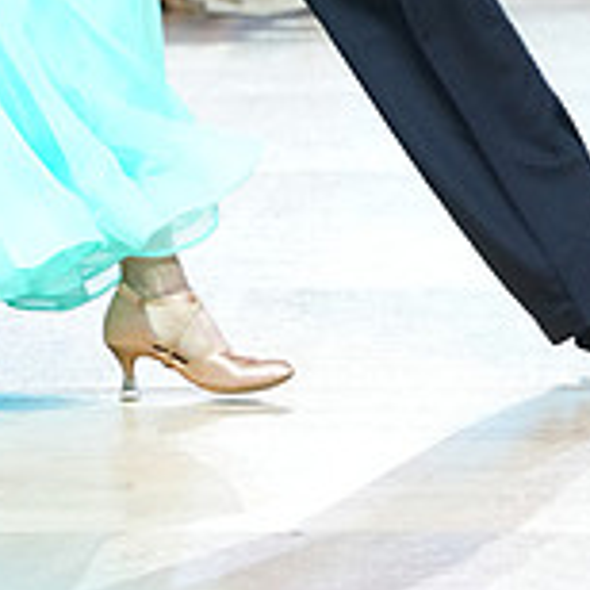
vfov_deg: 6.7
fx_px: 4994
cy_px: -337
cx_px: -82
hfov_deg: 6.7
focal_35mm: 259
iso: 2500
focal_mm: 81
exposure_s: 1/250
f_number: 4
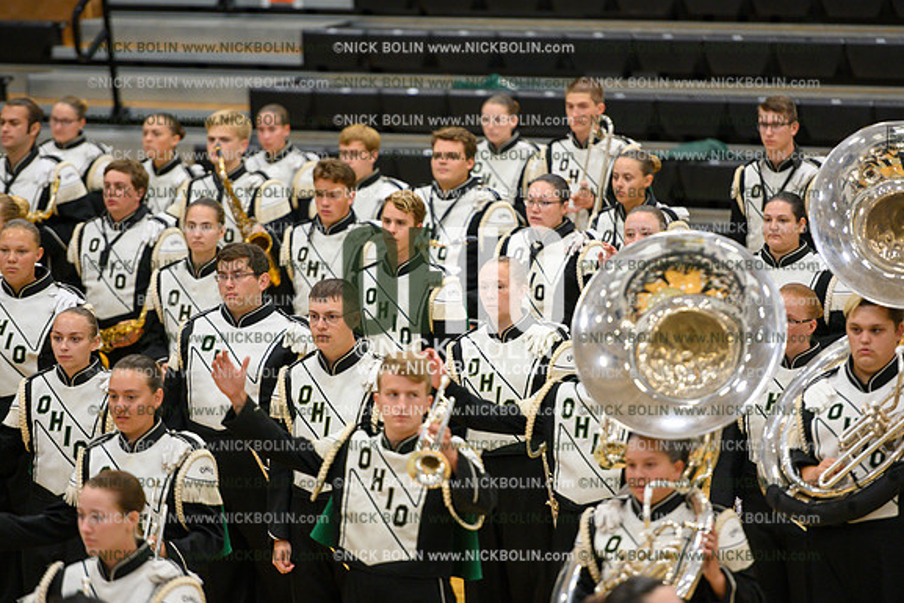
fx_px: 5048
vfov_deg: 6.8
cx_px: 453
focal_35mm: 201
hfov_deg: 10.2
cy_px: 302
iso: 1600
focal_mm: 200
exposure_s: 1/320
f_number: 2.8
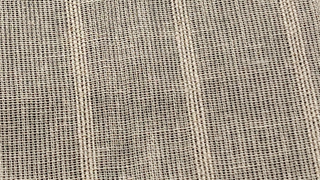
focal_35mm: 103
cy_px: 82
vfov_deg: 11.8
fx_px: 874
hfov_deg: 20.3
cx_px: 25
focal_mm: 2.78
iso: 80
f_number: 2
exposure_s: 1/100
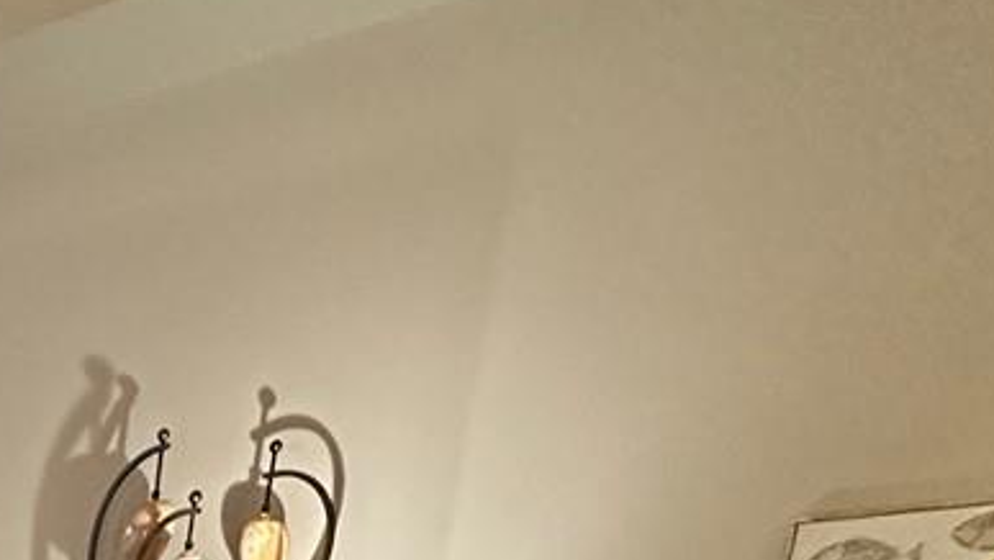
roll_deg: -0.6
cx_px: -532
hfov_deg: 24.8
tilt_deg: -17.1
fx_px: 1661
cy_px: 1341
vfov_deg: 13.7
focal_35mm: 63
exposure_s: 1/60
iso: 640
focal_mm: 2.22
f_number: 2.2
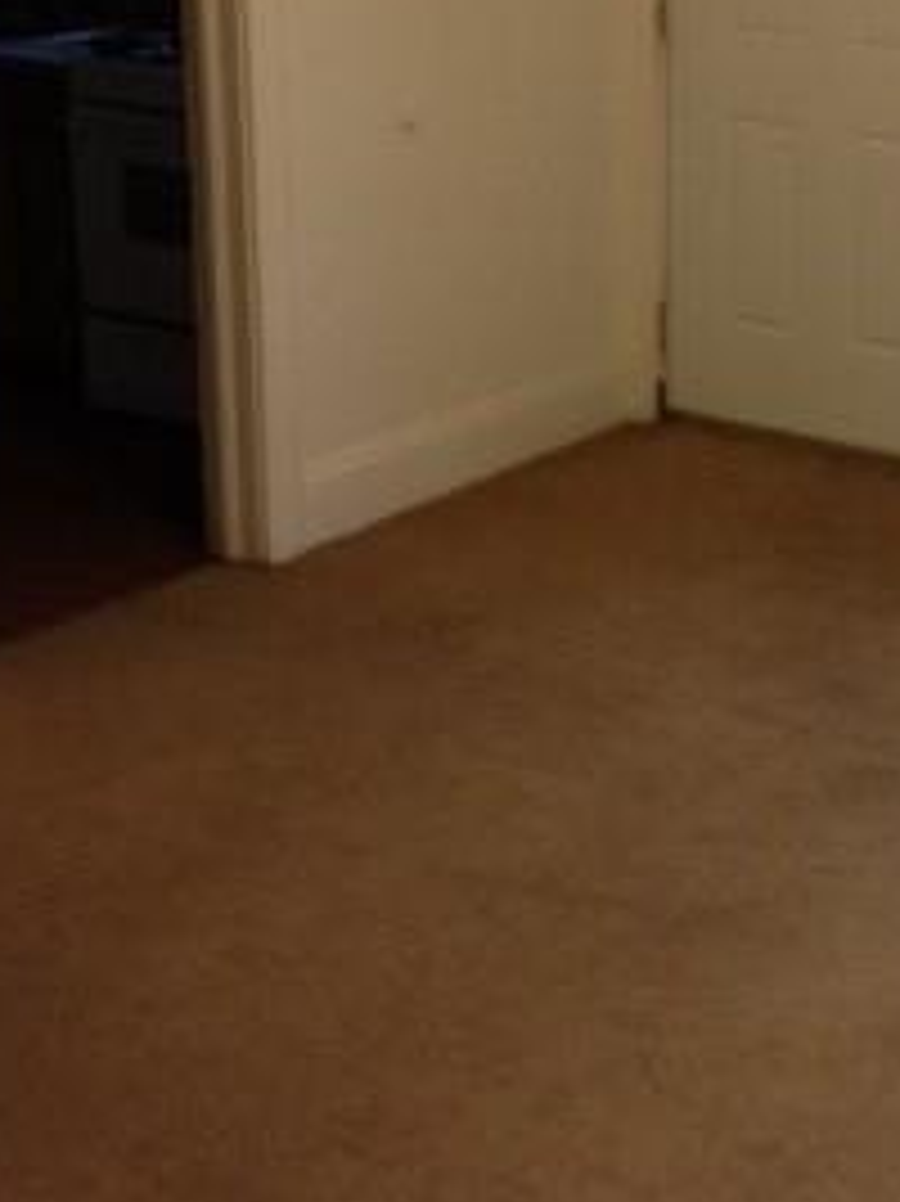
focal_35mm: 84
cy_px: 374
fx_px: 2914
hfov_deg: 17.3
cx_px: 810
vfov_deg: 23.2
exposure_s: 1/20
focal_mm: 4.28
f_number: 2.4
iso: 100
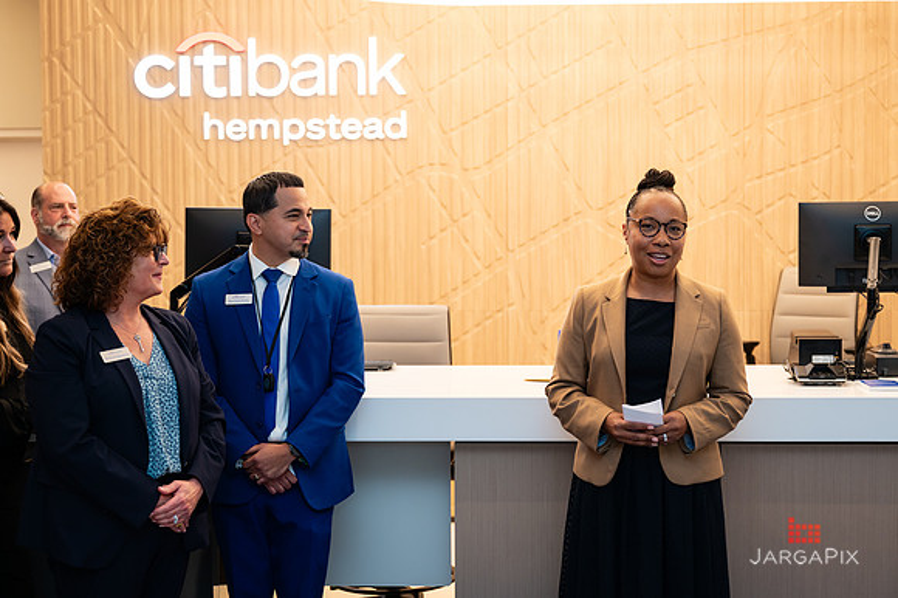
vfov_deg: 25.5
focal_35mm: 53
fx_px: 1322
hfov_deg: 37.5
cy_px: 283
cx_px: 473
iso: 500
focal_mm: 50
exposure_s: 1/200
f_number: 3.2
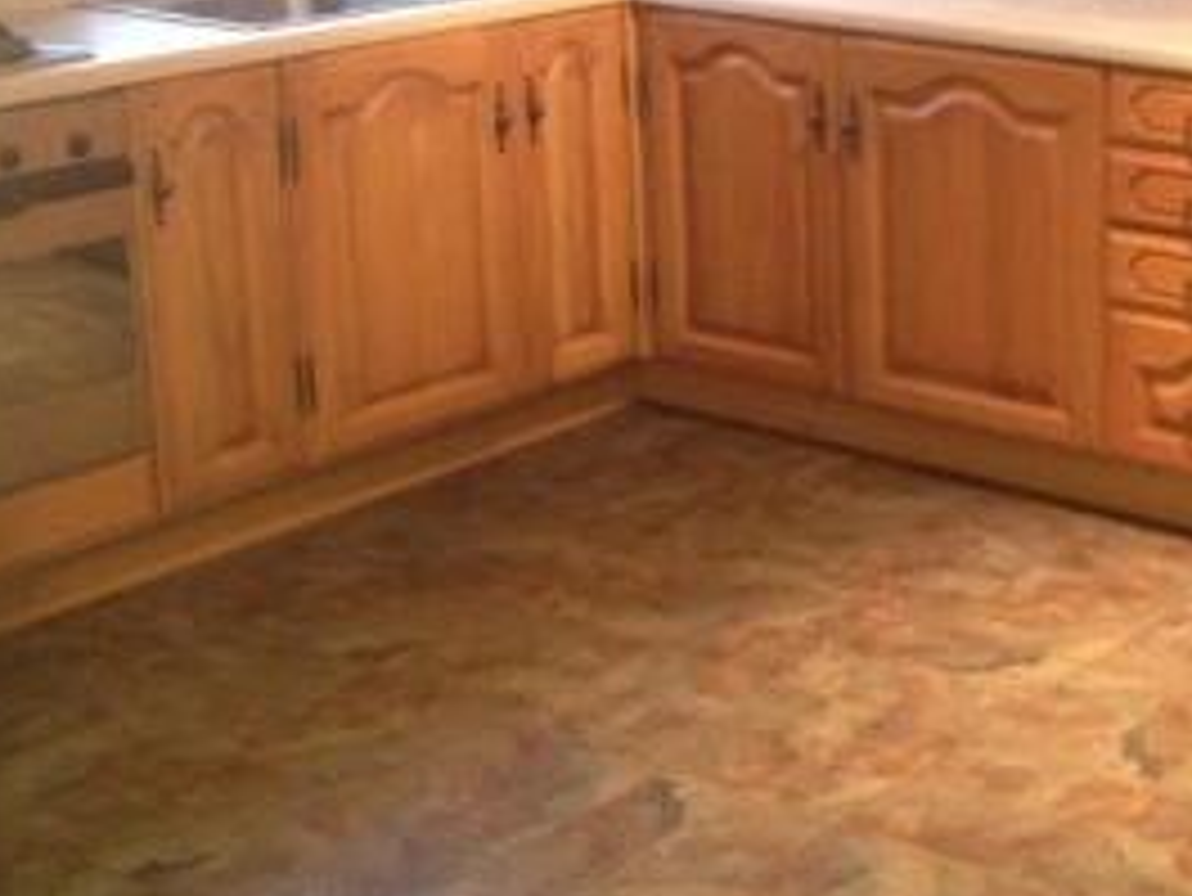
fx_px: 2653
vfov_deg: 19.0
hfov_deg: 24.1
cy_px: 236
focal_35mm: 77
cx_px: 1217
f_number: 2.4
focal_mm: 4.28
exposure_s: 1/20
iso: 320
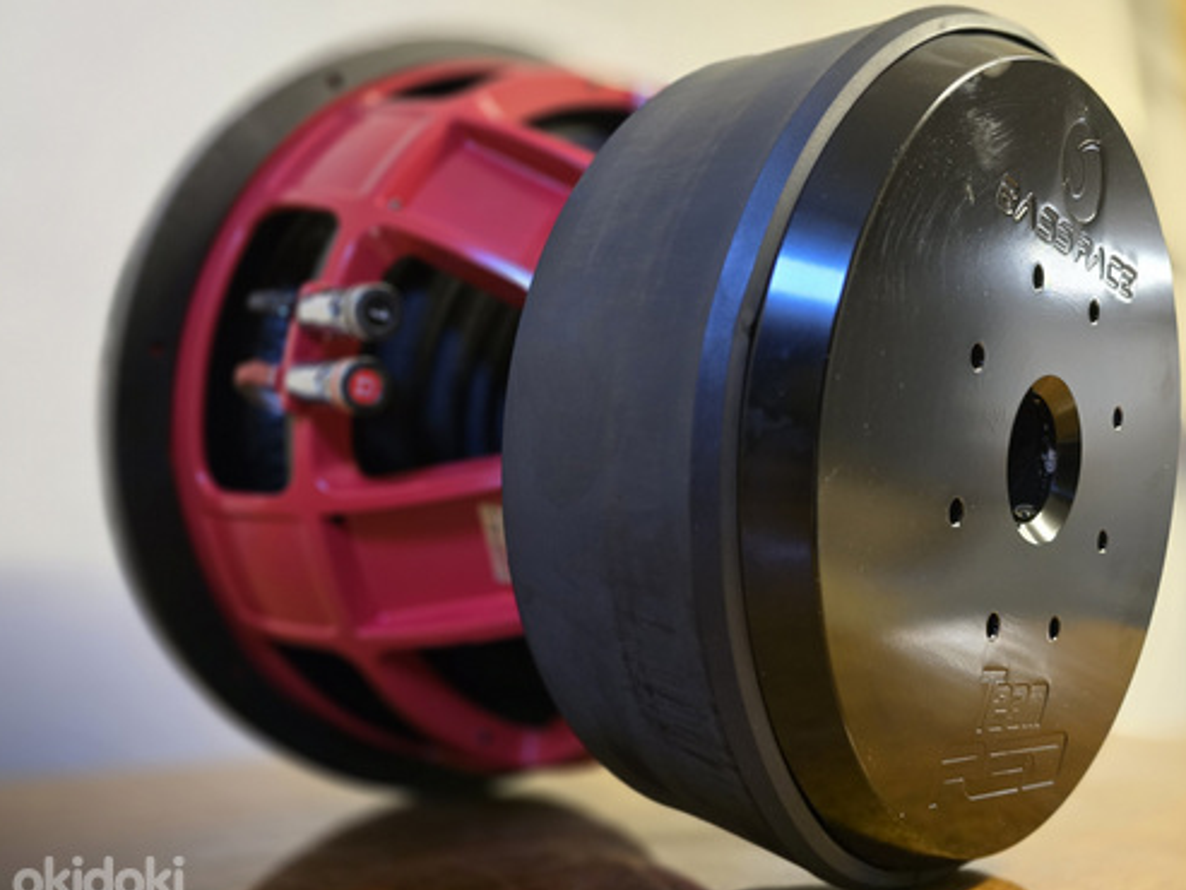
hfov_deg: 63.2
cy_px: 421
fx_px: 960
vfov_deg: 49.7
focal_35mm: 28
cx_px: 666
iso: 800
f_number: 1.7
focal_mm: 6.3
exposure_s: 1/100
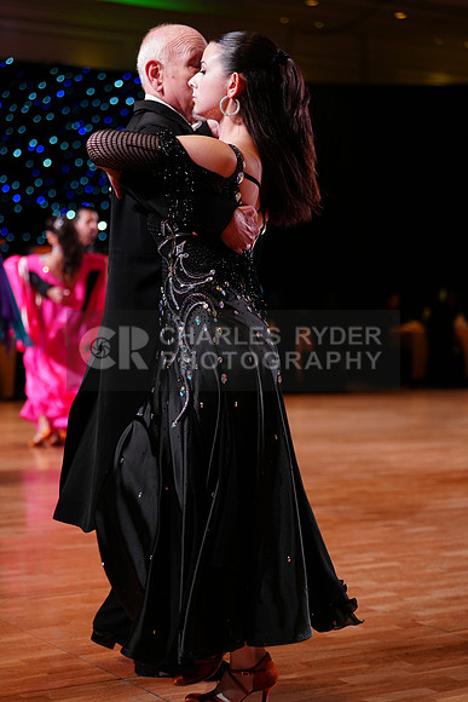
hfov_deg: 19.5
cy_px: 351
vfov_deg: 28.8
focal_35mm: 70
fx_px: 1364
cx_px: 234
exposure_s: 1/400
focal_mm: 70
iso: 1250
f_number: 2.8
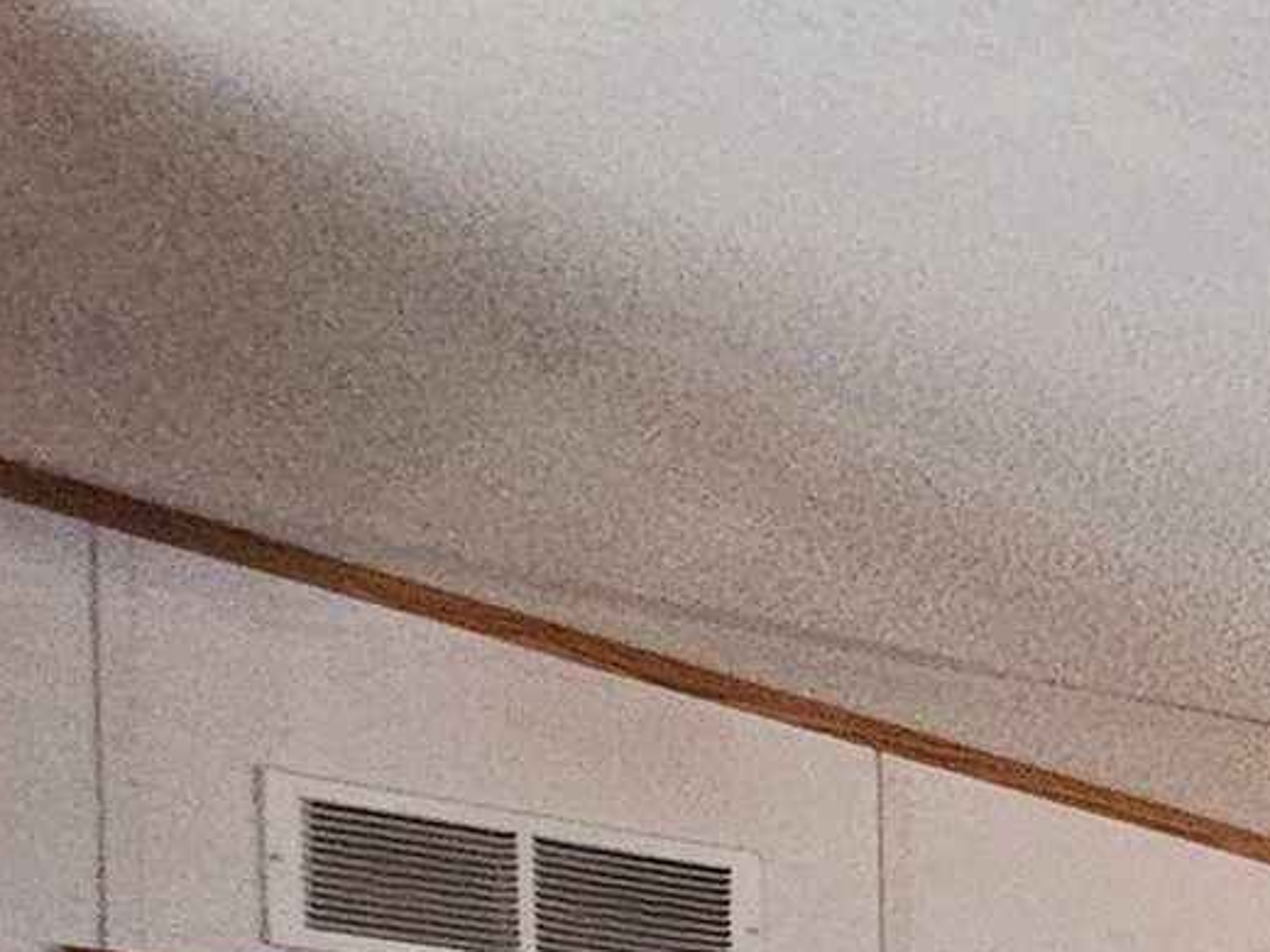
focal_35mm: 77
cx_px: 3303
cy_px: 1760
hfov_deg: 13.7
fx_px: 2824
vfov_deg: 16.0
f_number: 2.2
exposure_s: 1/30
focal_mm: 2.2
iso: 500
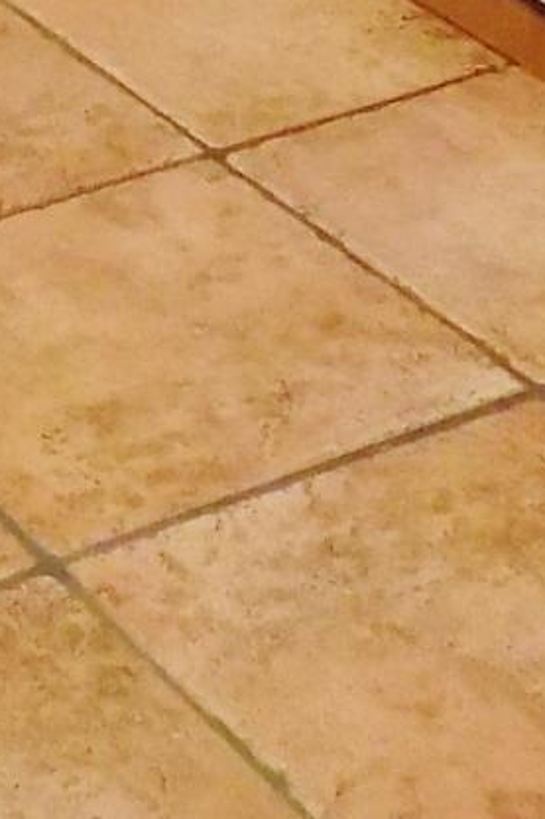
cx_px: -171
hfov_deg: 9.0
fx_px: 3409
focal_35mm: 150
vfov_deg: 11.4
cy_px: -1134
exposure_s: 1/30
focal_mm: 5.3
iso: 400
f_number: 3.3
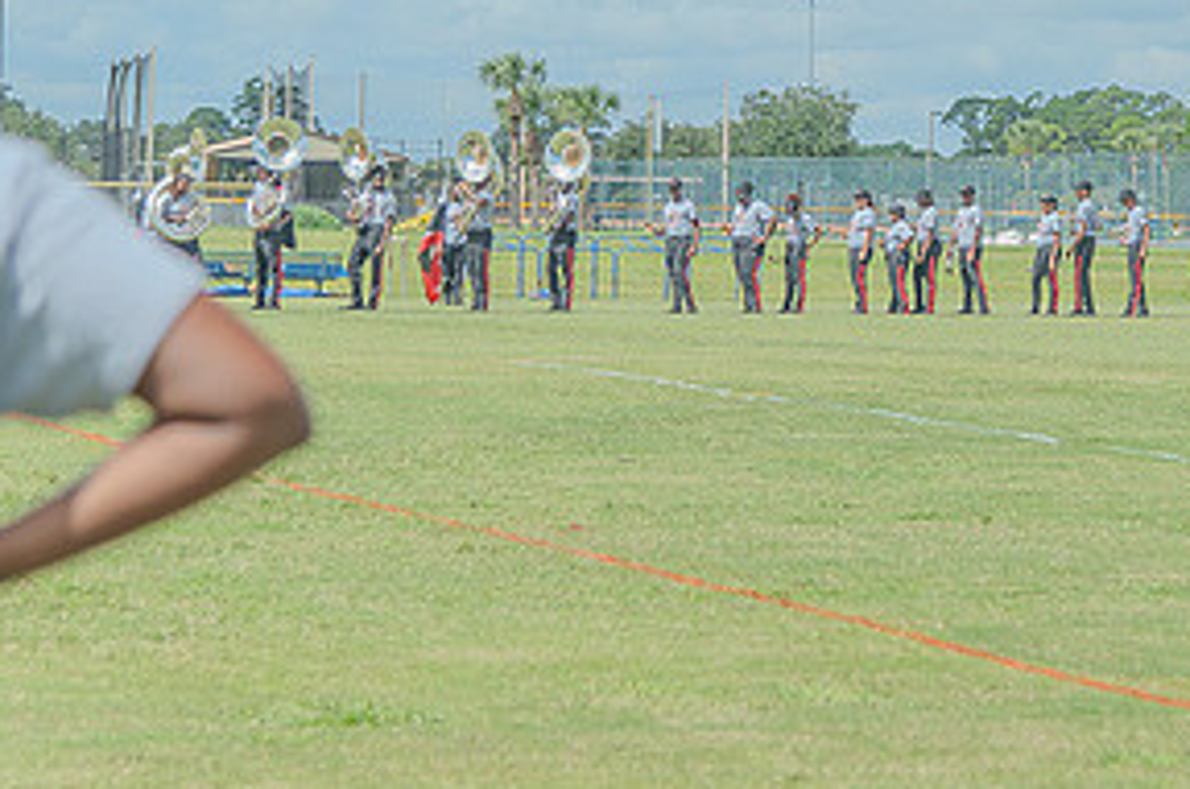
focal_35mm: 125
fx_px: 4125
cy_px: 116
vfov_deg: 10.9
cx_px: 954
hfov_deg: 16.3
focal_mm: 62
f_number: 4
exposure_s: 1/320
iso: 100
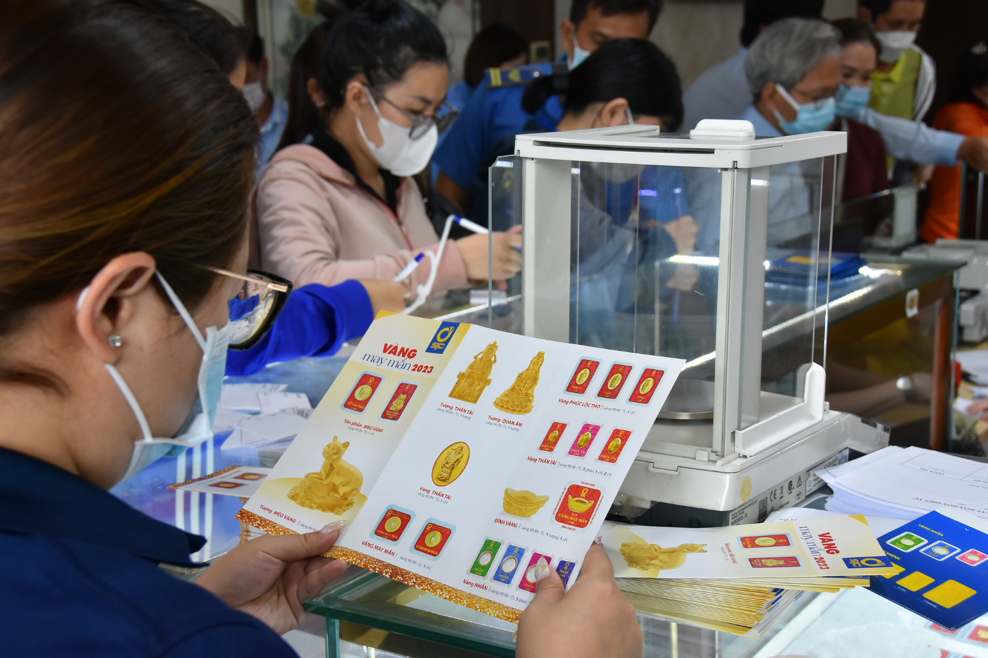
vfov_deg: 25.8
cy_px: 329
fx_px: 1441
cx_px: 494
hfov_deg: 37.9
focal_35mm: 52
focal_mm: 35
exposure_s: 1/125
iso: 1000
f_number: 8
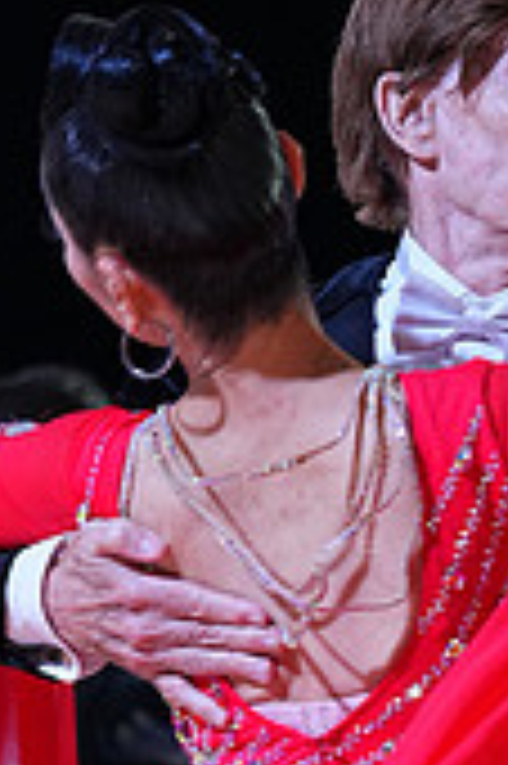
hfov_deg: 2.5
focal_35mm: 550
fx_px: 11665
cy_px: 1004
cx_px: 196
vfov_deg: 3.7
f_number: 4
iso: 1600
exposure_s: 1/500
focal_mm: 161
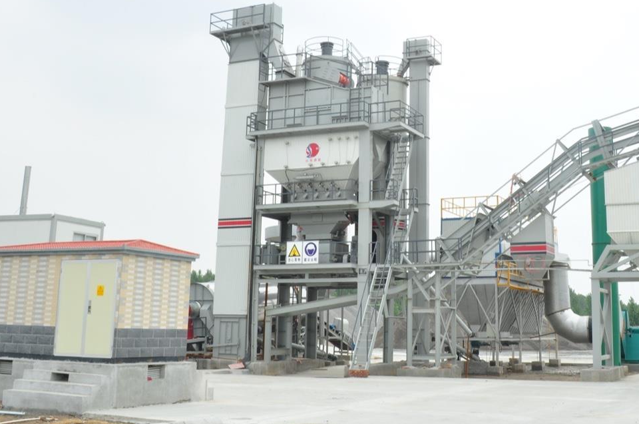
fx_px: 798
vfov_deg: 29.4
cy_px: 121
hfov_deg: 43.3
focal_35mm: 45
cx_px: 401
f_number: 22
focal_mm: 18
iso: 200
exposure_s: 1/25
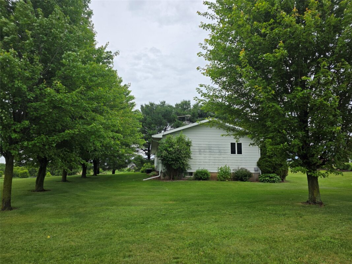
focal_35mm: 23
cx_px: 176
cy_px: 132
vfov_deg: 58.9
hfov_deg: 73.9
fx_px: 234
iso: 80
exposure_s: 1/4333
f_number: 1.7
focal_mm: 6.3
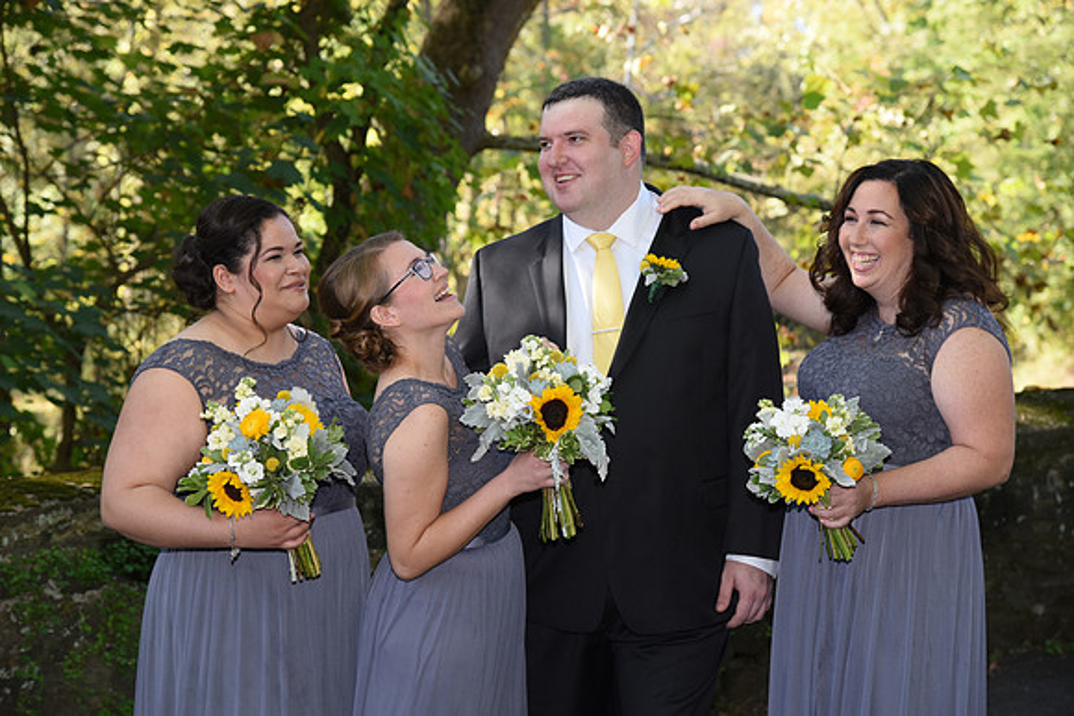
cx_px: 537
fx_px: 2536
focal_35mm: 85
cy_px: 358
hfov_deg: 23.9
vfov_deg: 16.1
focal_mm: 85
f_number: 5.6
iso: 640
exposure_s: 1/200
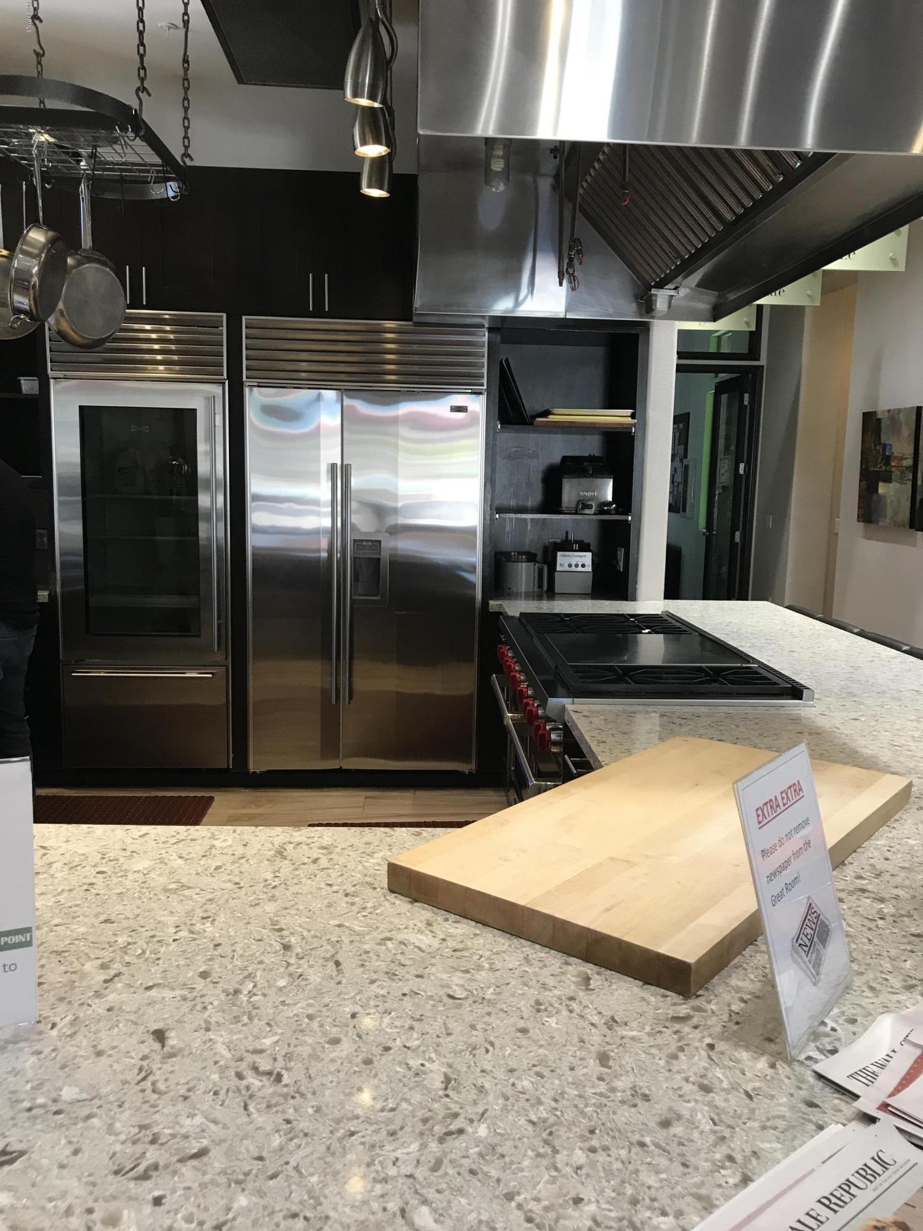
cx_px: 462
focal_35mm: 28
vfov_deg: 63.4
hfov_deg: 49.7
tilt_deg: -6.9
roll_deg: -1.5
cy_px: 616
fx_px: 995
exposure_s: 1/20
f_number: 1.8
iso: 40
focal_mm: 3.99
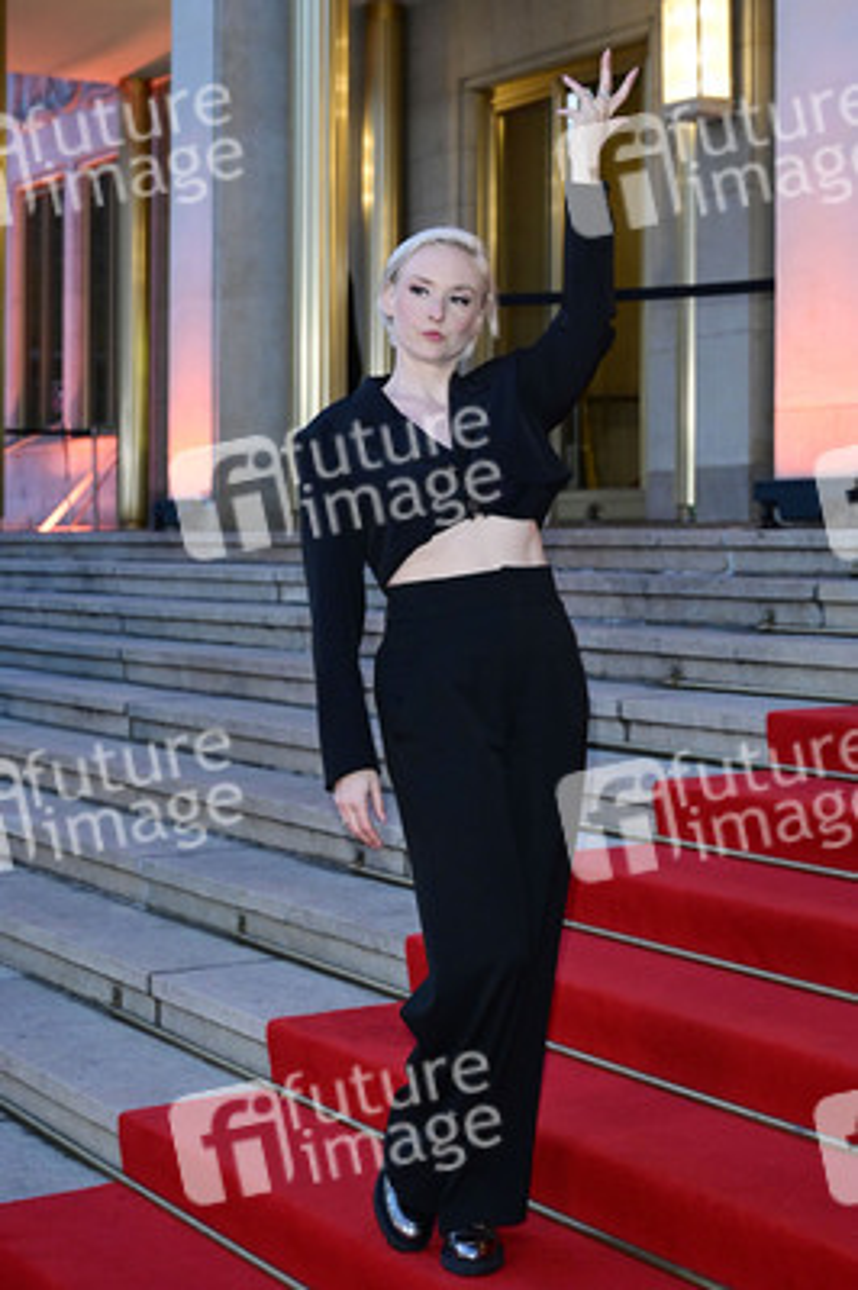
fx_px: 1862
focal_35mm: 52
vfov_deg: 38.2
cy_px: 645
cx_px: 429
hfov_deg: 25.9
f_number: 4.5
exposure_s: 1/200
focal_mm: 52
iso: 4000
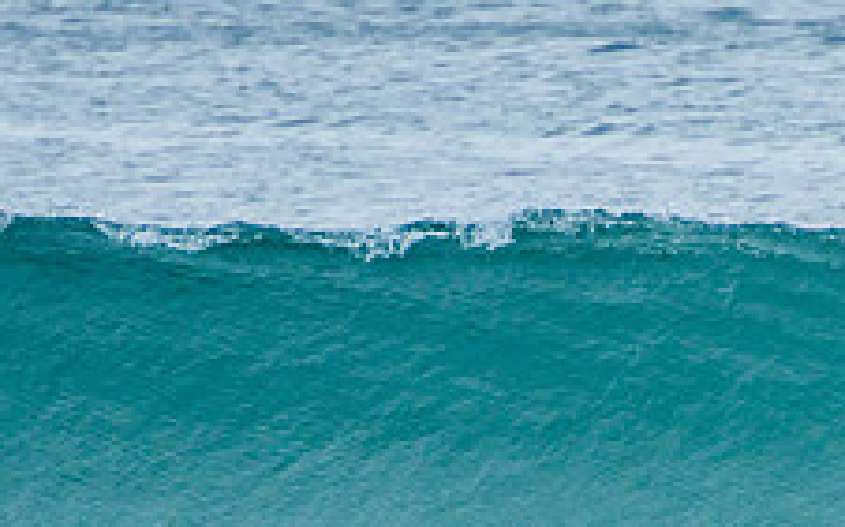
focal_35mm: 1443
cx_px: 1066
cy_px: 548
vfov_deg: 0.9
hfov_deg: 1.5
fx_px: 33214
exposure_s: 1/2000
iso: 280
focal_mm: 400
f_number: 5.6
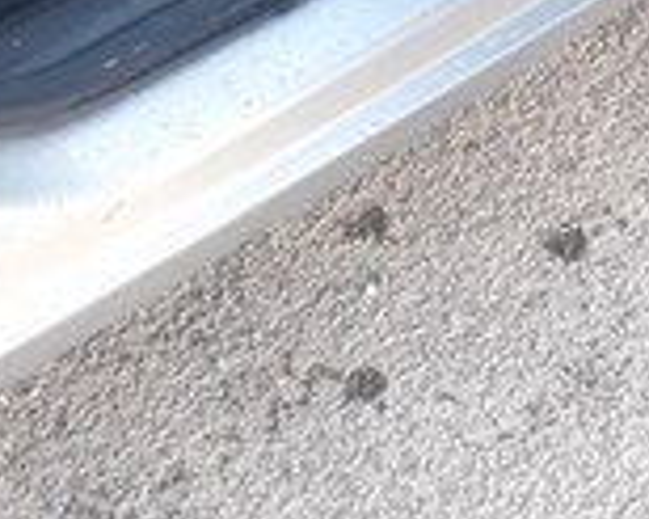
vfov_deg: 12.2
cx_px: 582
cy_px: -492
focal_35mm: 113
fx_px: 2169
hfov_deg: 16.8
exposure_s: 1/50
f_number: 1.9
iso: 50
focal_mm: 3.6
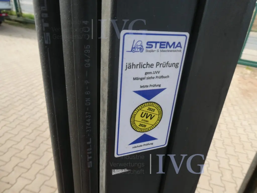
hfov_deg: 71.6
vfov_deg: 56.8
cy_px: 96
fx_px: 178
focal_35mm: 24
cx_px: 128
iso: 80
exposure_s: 1/200
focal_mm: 4.3
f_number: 3.3
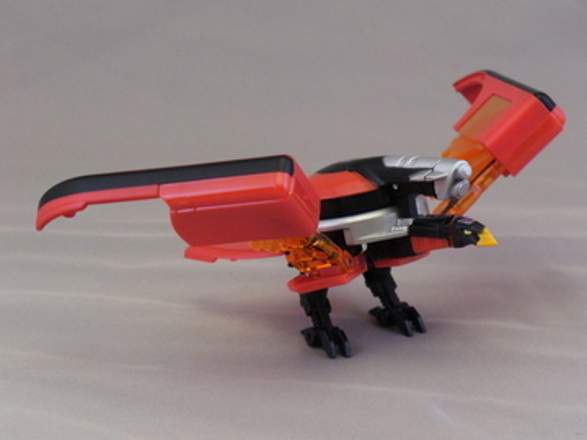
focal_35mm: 147
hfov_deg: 13.4
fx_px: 2493
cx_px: 294
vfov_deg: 10.1
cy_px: 220
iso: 200
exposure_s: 1/10
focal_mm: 24.3
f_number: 3.9
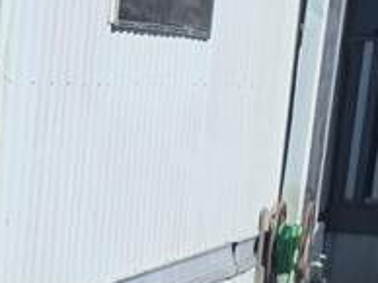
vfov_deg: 9.6
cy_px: 367
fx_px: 1658
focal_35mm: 152
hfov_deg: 10.1
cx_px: -713
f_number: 1.8
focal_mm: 5.4
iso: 25
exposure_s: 1/3333
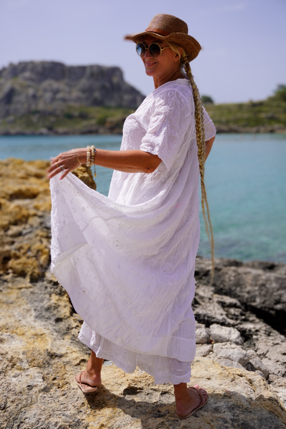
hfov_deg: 29.9
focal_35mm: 45
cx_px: 143
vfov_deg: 43.6
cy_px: 214
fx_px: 536
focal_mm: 30
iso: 100
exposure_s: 1/1000
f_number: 5.6
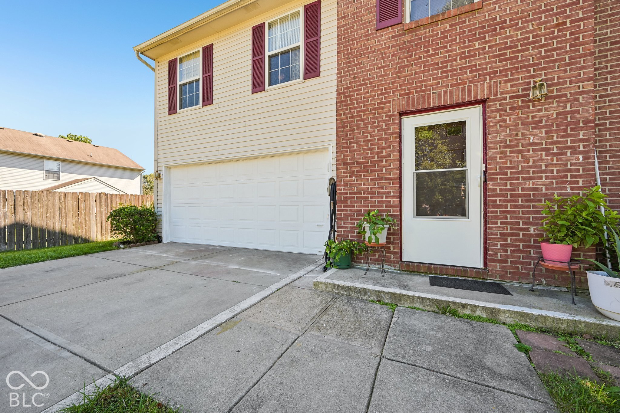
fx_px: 241
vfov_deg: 81.2
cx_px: 310
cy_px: 206
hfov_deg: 104.3
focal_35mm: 14
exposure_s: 1/60
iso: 100
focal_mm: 14
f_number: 8
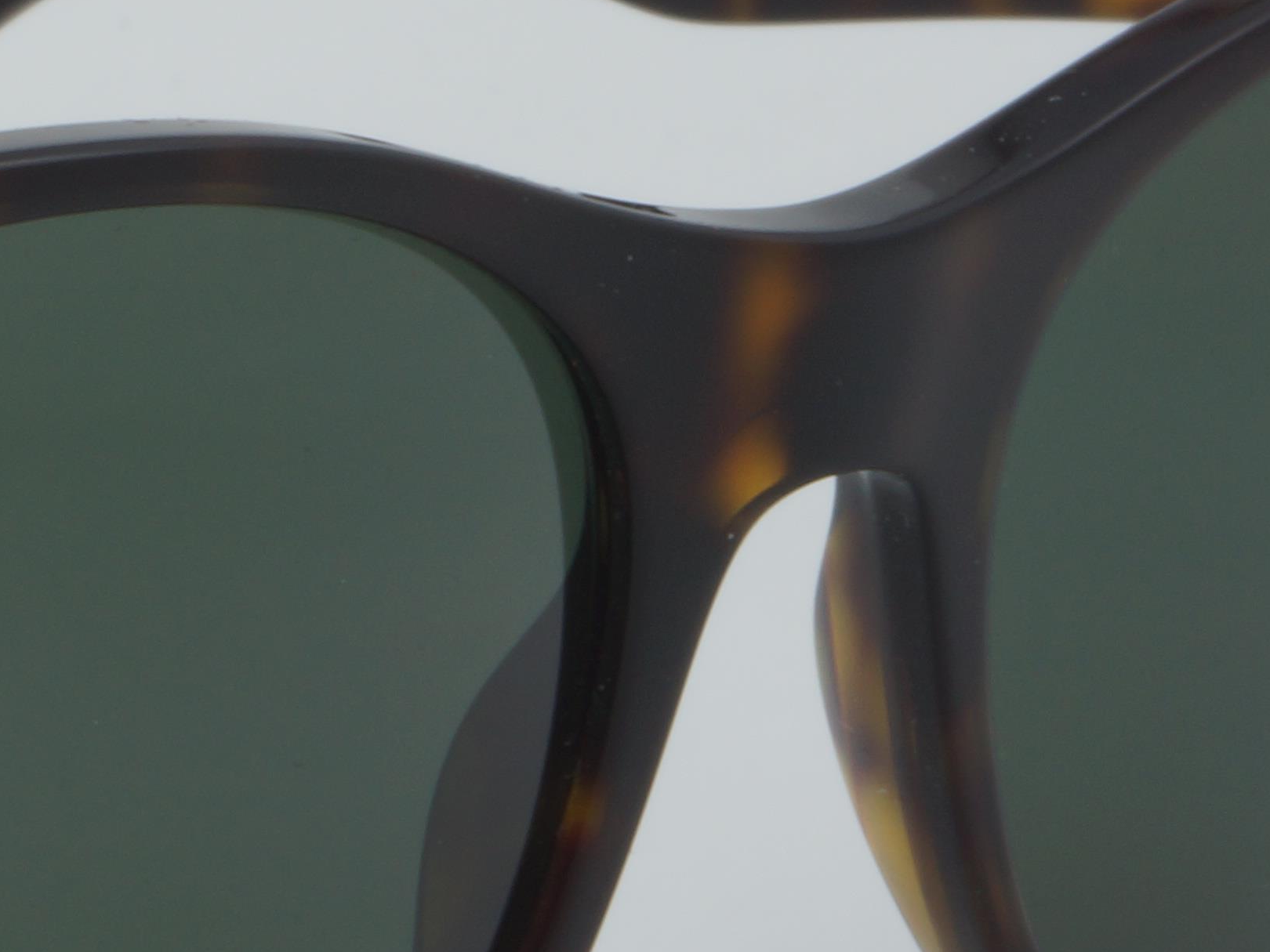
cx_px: -335
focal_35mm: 267
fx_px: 9796
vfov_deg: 5.6
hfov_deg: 7.3
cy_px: 734
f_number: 29
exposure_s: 1/4
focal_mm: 50
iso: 100
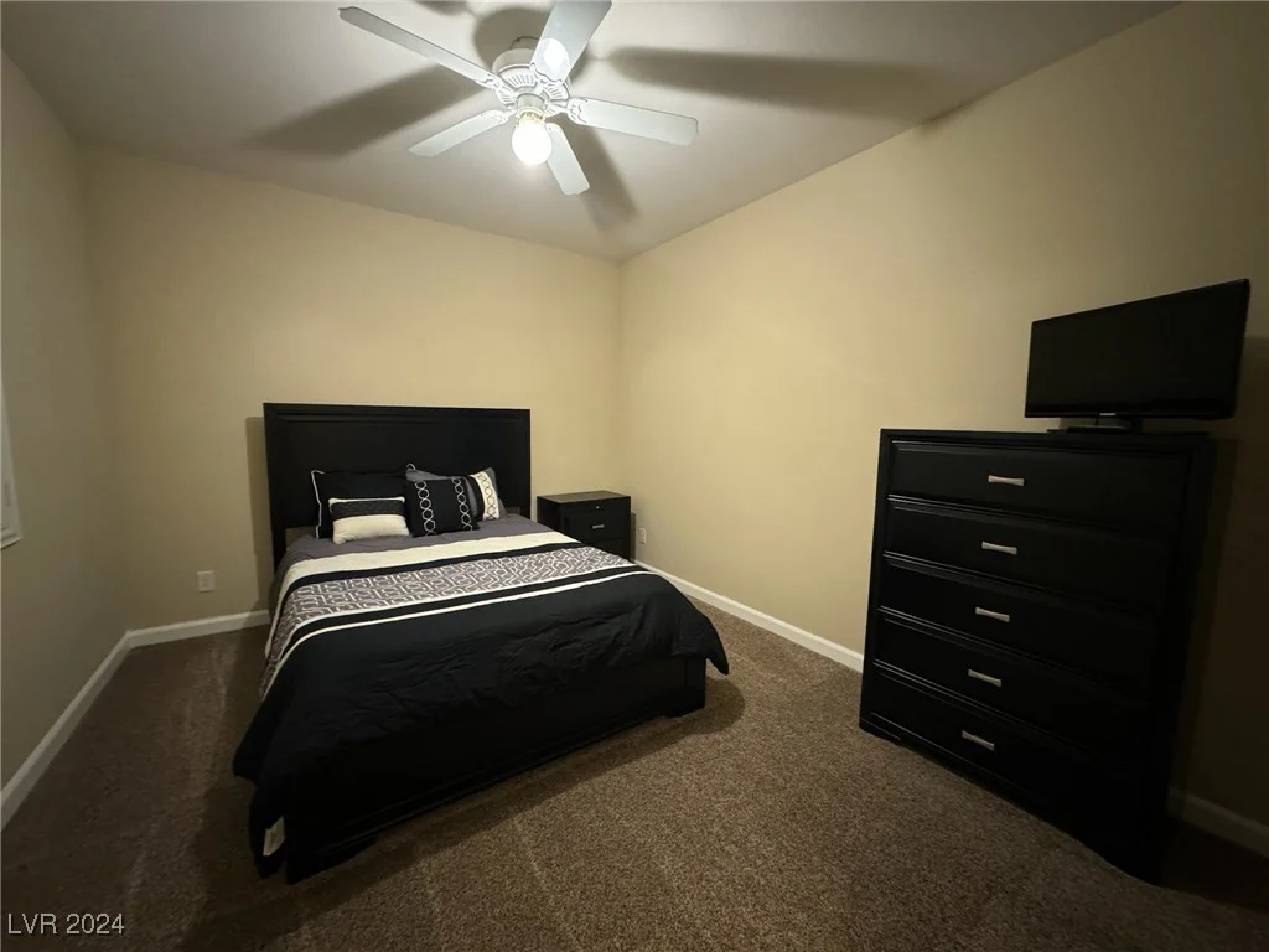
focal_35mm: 14
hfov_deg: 102.1
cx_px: 634
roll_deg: -1.1
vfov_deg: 85.7
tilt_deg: -7.0
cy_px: 476
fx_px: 513
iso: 1000
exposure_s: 1/40
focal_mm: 2.22
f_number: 2.2
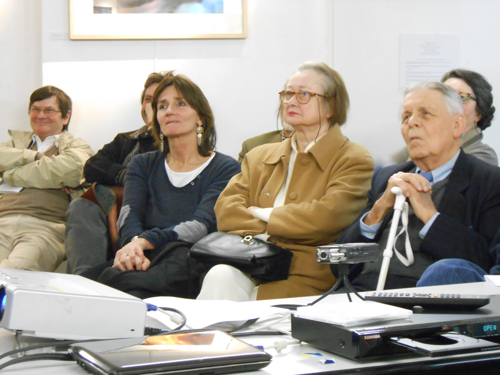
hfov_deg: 21.1
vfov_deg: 15.9
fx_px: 1343
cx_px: 250
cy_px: 188
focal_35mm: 93
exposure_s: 1/6
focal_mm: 16.5
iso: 800
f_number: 4.6
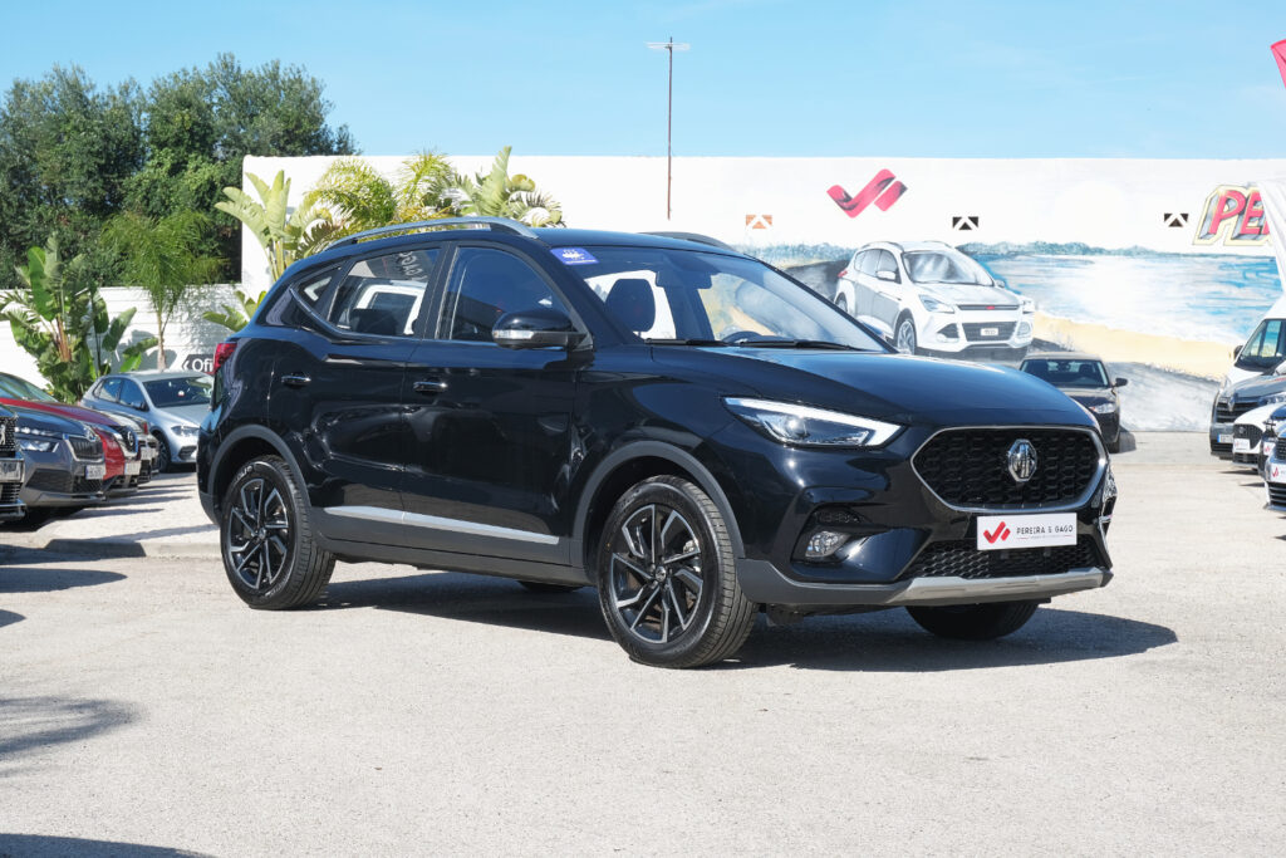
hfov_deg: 33.9
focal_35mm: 59
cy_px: 429
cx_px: 643
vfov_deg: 23.0
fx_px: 2108
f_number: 9
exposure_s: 1/250
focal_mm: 39.6
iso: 160
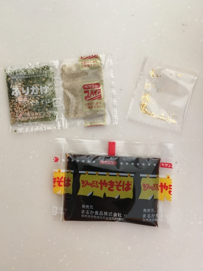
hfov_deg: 48.2
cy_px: 136
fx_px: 227
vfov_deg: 61.7
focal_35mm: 29
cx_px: 102
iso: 100
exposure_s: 1/30
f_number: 2.2
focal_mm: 4.15
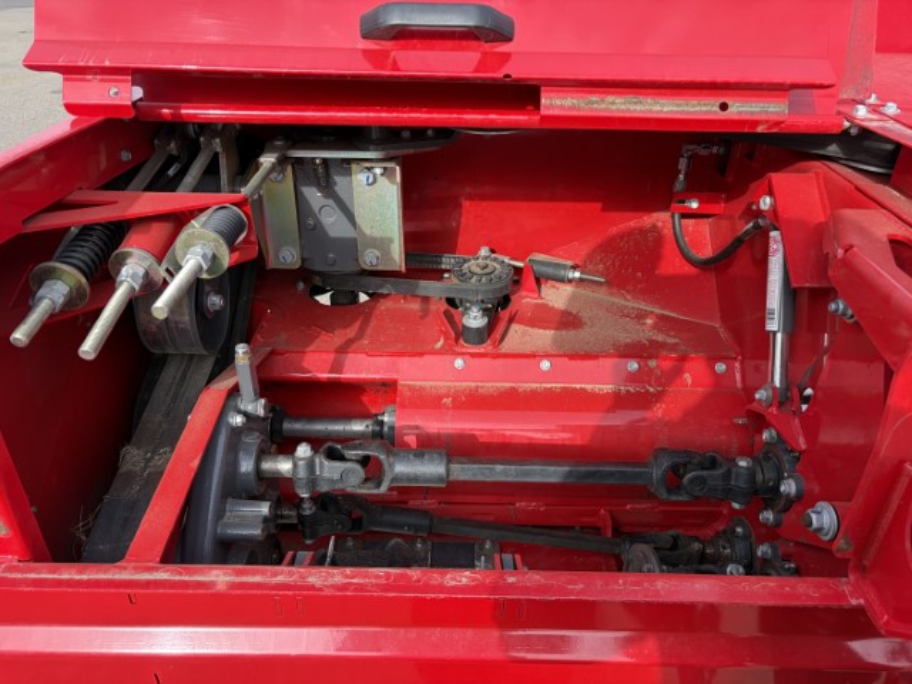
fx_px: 685
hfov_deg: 67.3
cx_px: 456
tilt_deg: -27.7
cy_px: 342
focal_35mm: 26
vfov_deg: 53.1
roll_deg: +0.1
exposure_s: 1/515
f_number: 1.6
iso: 50
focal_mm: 5.96
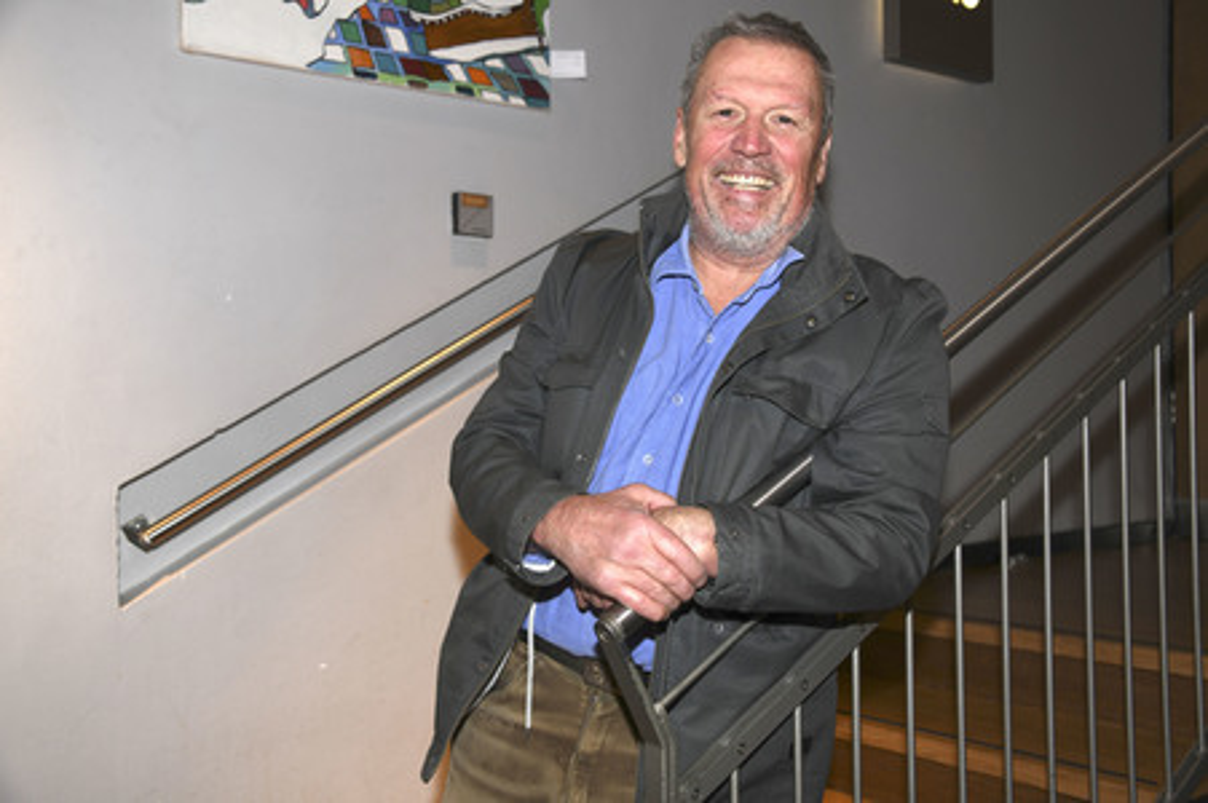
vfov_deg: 33.4
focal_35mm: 40
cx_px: 604
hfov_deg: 48.5
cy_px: 402
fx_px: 1341
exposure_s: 1/80
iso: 500
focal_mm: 40
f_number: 6.3
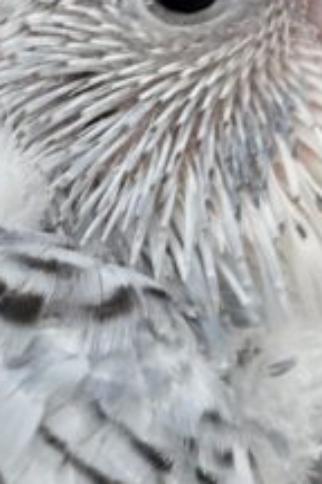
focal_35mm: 300
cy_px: 332
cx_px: -264
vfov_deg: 6.9
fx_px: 4025
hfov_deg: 4.5
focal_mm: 5.96
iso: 40
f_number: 1.6
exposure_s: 1/50
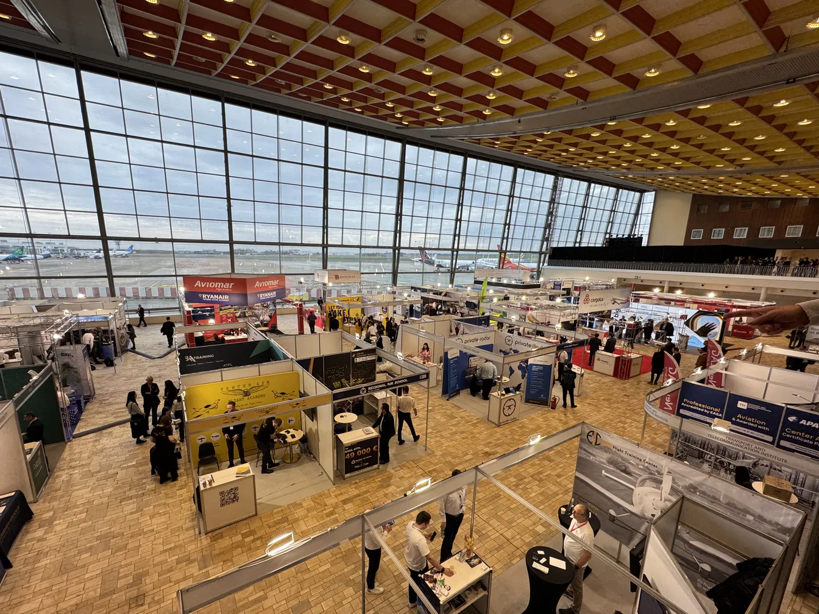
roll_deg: -1.1
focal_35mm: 15
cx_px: 395
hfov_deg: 98.1
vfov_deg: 81.6
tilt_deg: -12.2
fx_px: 355
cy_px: 328
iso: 64
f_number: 2.2
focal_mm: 2.22
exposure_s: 1/100
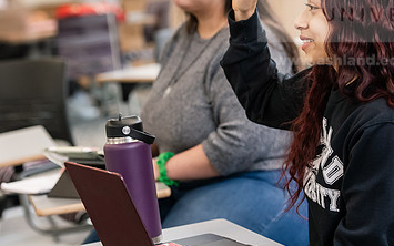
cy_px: 84
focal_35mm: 163
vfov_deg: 8.0
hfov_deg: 12.8
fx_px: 1751
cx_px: 224
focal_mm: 98
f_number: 3.5
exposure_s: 1/200
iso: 1000
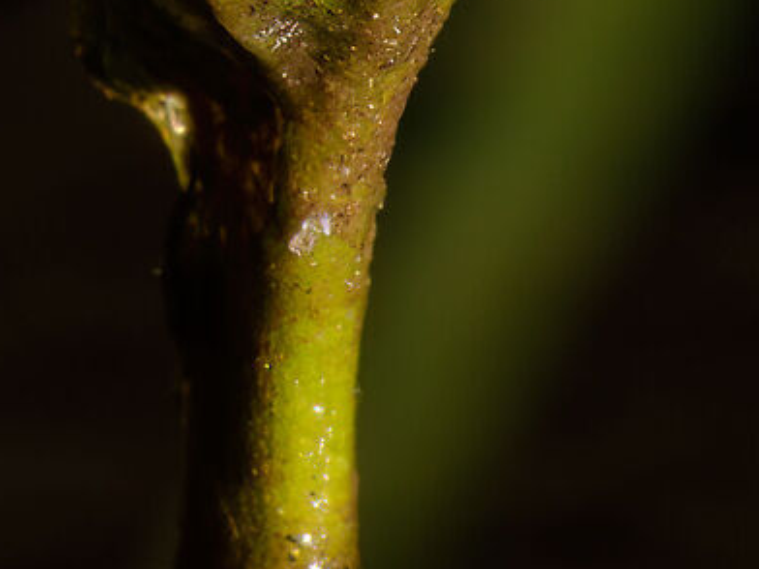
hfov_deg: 1.2
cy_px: 888
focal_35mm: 1587
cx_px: 608
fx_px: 34797
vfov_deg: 0.9
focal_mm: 180
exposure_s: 1/200
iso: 400
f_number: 18
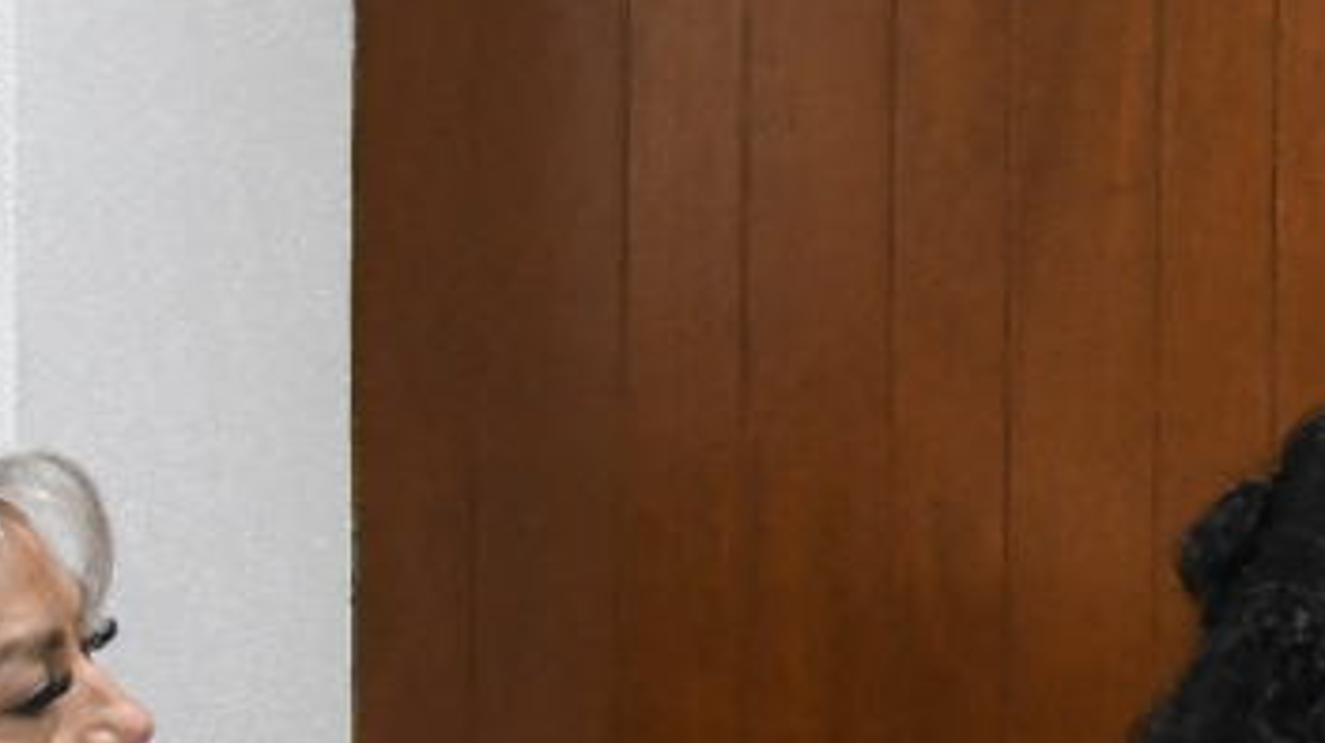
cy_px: 366
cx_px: 2790
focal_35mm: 145
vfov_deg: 8.4
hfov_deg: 12.7
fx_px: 5092
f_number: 5
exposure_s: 1/125
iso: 4000
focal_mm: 20
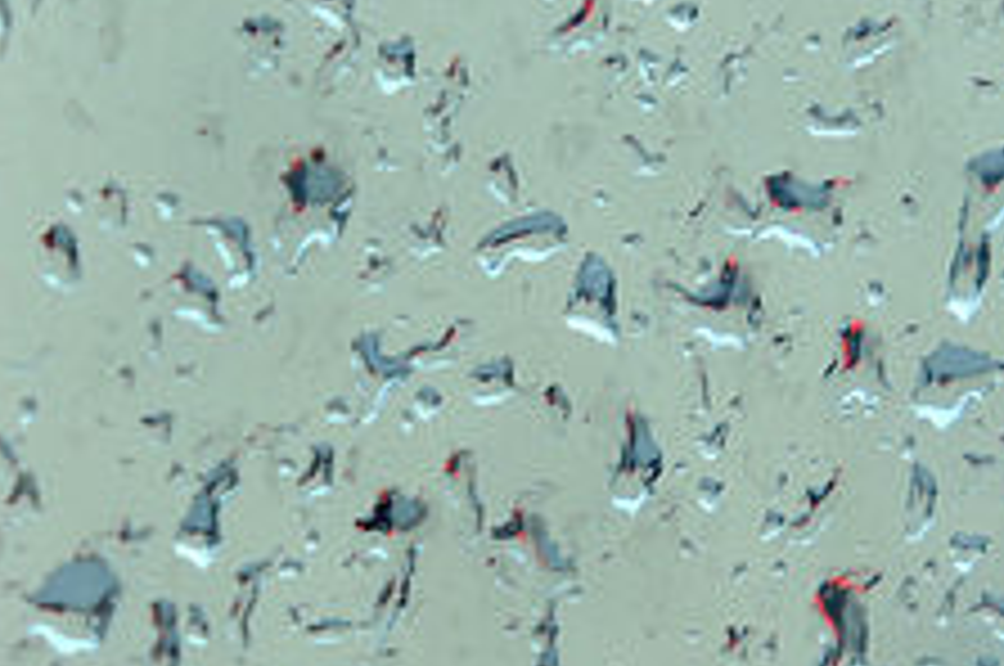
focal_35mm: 575
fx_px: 16013
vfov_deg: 2.4
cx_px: 828
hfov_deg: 3.6
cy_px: 290
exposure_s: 1/160
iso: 200
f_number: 5.3
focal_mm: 95
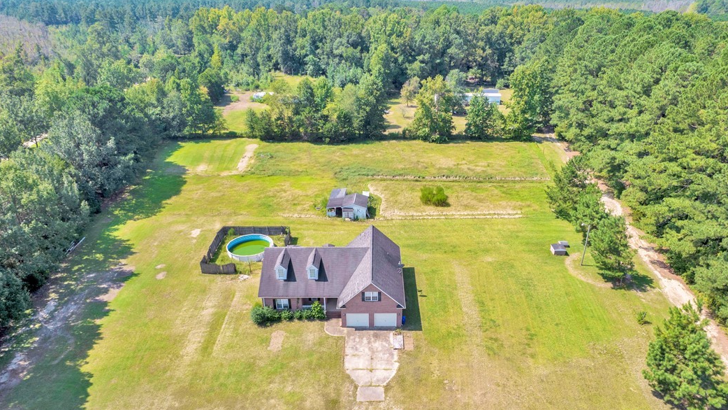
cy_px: 246
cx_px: 375
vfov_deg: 47.4
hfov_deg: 76.3
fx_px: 463
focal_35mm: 24
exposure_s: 1/1000
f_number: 2.8
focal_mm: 8.38
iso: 100
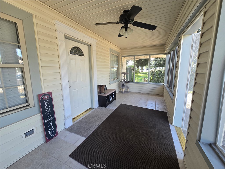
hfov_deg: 106.2
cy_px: 84
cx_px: 112
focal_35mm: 13
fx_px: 84
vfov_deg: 89.9
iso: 80
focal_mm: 2.2
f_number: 2.2
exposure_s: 1/120
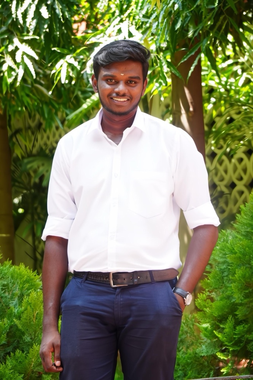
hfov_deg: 10.8
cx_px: 126
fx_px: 1343
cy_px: 190
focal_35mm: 128
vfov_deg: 16.1
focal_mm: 85
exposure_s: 1/125
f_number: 5
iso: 400
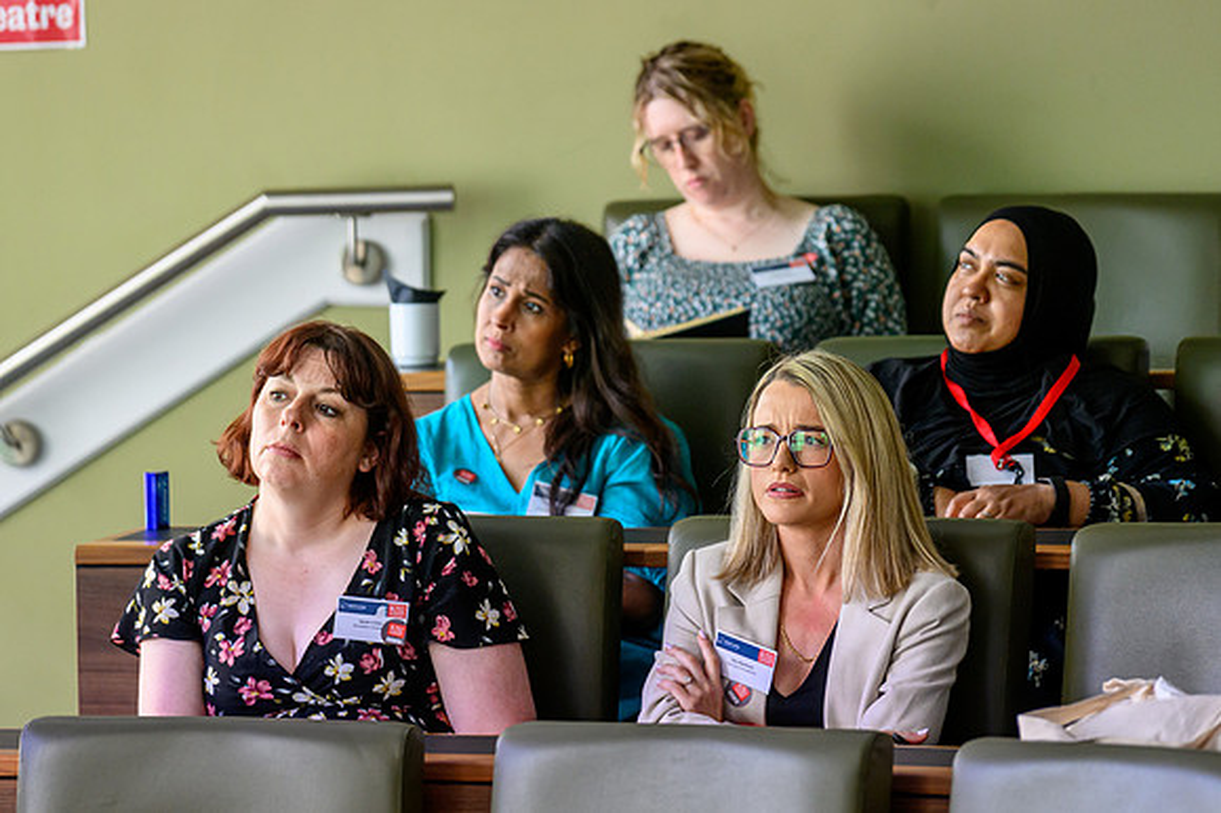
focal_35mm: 235
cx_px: 610
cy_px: 406
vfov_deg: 5.8
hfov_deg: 8.8
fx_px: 7967
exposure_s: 1/200
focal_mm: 150
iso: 1400
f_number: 2.8
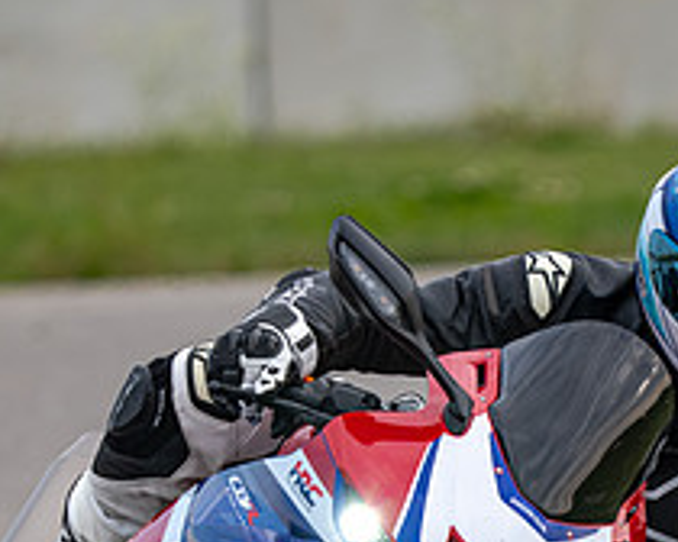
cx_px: 539
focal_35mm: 1793
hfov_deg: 1.1
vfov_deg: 0.9
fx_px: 35979
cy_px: 633
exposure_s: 1/1250
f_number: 6.3
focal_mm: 600
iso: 640
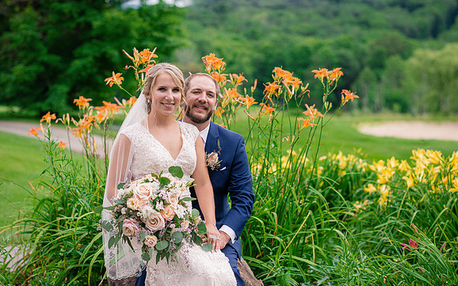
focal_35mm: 87
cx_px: 229
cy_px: 151
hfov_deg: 23.8
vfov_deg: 15.0
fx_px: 1086
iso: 500
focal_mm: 85
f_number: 2.8
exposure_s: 1/4000
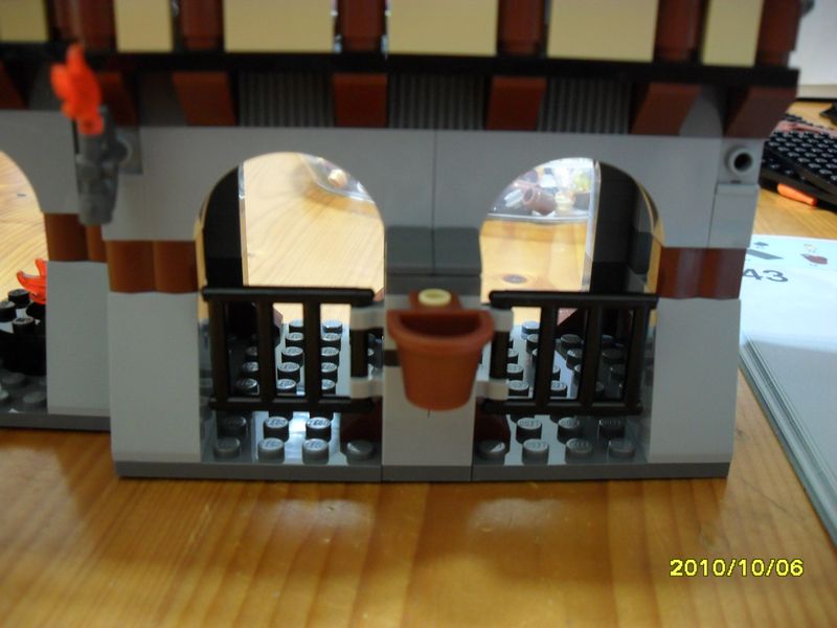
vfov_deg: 40.7
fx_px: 846
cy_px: 314
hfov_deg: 52.6
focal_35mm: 35
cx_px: 418
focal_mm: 6.2
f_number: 2.8
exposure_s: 1/3
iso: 200
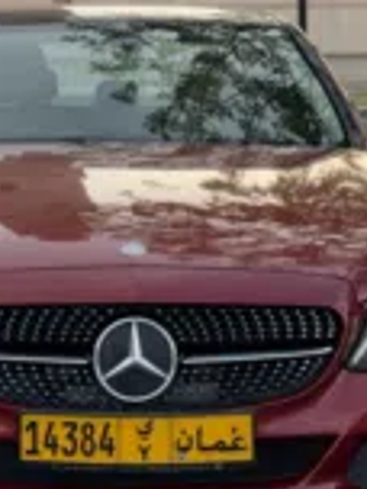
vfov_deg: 15.5
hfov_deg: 11.7
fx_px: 1781
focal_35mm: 126
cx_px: 109
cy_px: 61
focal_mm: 6.76
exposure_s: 1/445
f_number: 1.78
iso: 80
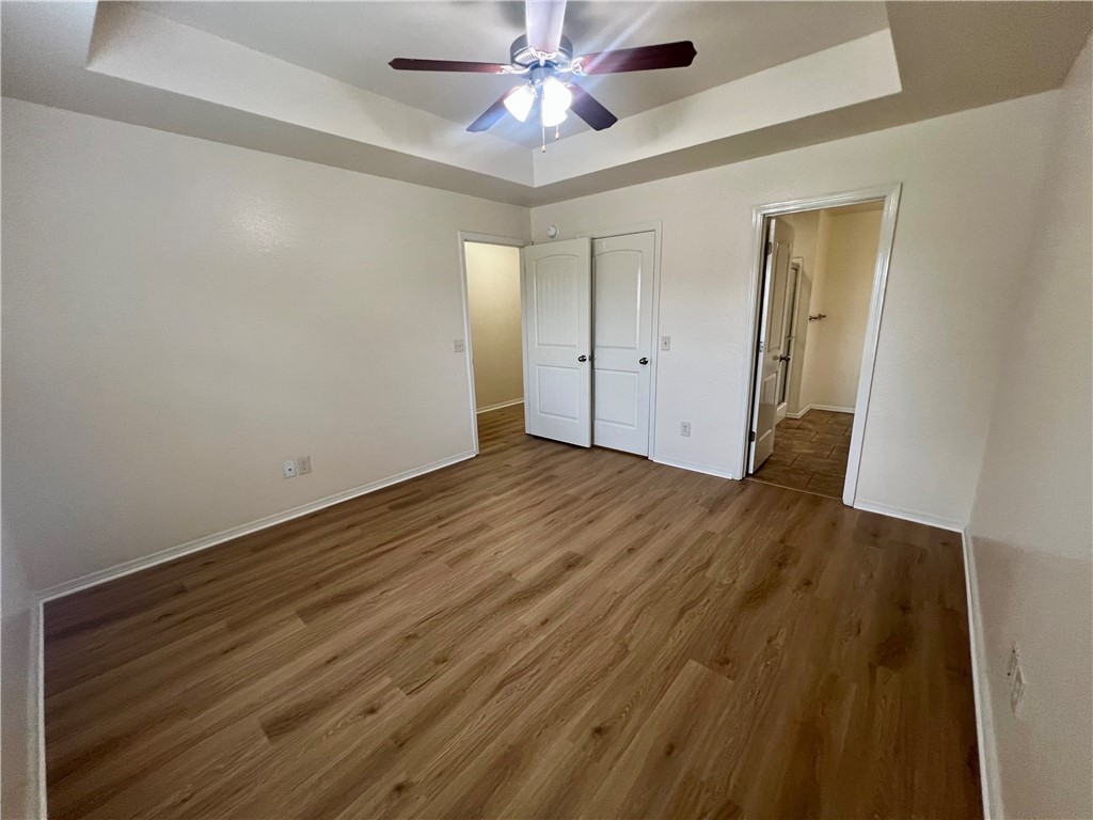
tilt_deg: -13.8
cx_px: 546
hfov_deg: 106.2
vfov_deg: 89.9
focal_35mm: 13
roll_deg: +1.3
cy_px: 410
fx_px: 410
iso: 125
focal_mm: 1.57
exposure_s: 1/60
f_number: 1.8
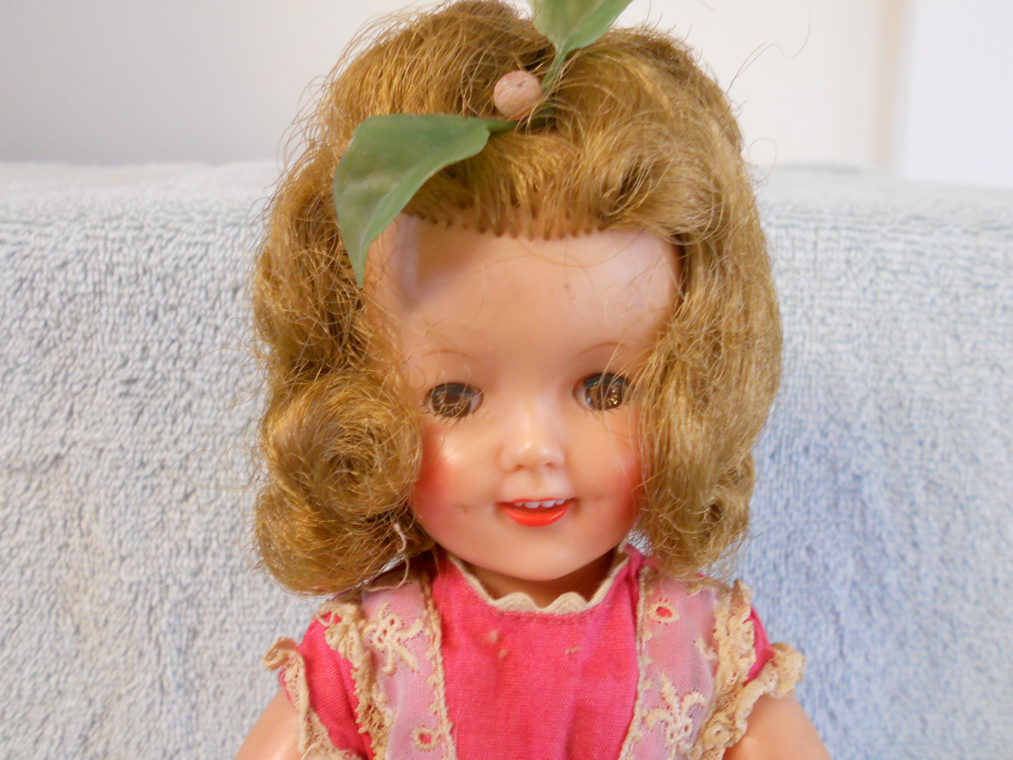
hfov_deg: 56.8
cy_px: 380
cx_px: 506
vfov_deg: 44.2
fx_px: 936
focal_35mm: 32
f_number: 3.5
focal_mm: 5.8
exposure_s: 1/20
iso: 400
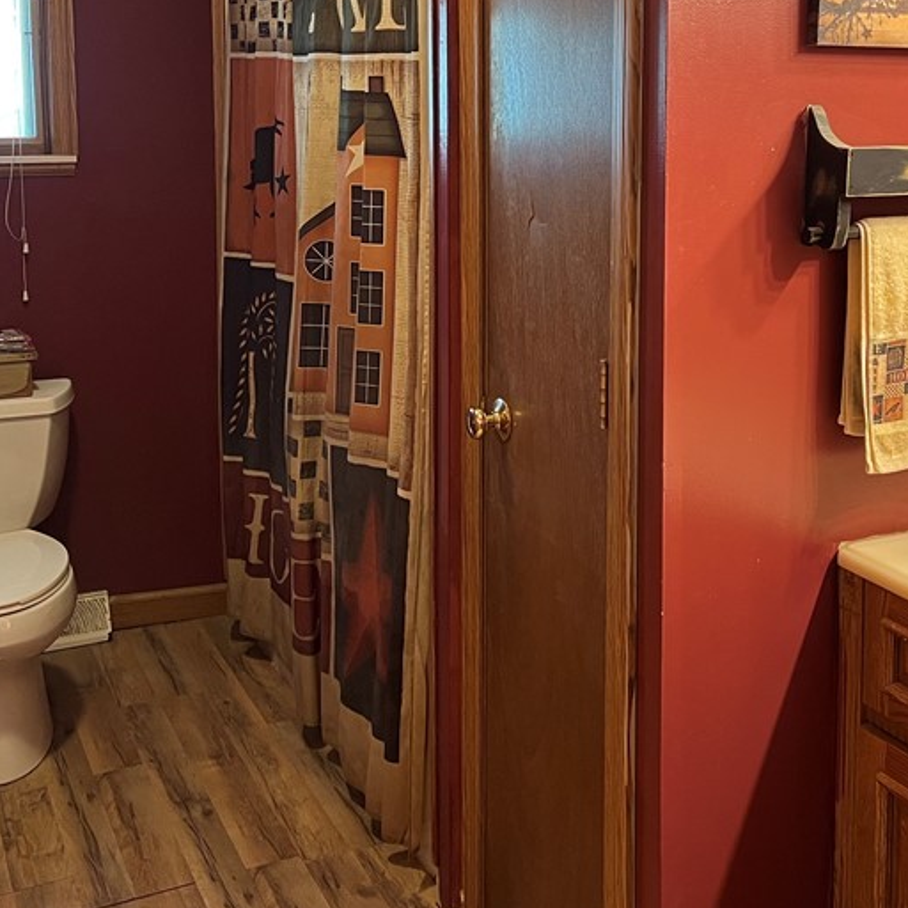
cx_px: 550
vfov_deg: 36.1
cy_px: 247
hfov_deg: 36.6
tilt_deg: -6.1
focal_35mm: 46
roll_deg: +0.2
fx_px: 1365
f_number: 1.5
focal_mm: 5.7
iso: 200
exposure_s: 1/60
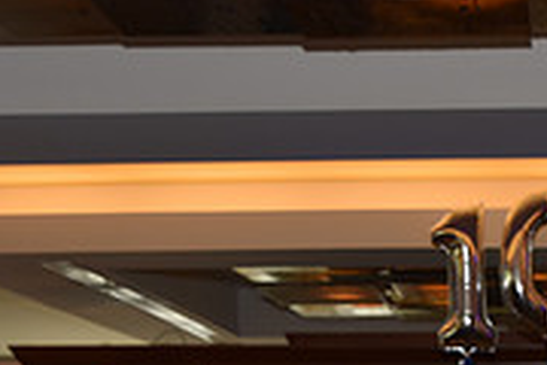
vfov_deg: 12.5
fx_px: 1565
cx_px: 535
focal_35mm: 103
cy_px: 586
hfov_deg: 19.3
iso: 200
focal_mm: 32
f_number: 5
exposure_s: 1/60
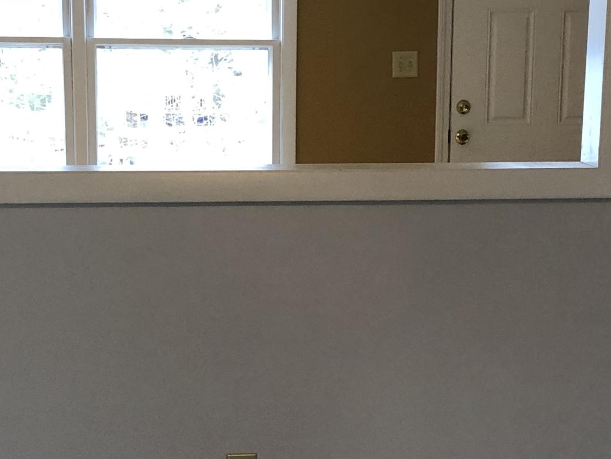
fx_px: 1430
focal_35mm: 81
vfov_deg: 18.2
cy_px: 302
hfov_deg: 24.1
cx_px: 285
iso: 32
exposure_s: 1/30
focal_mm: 4
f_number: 1.8
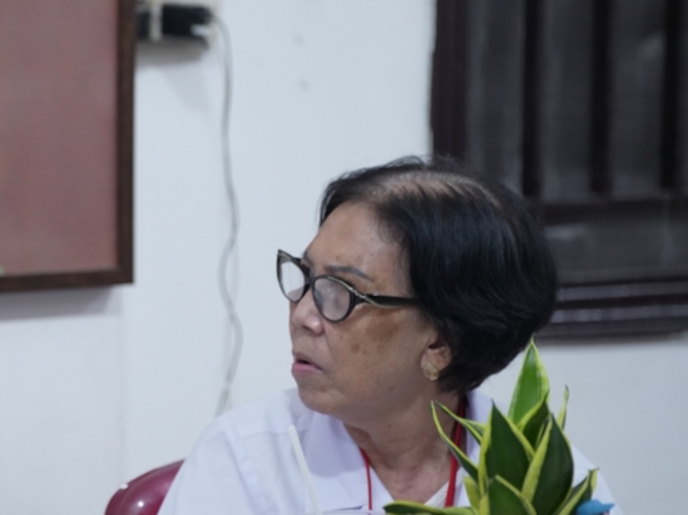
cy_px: 350
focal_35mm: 291
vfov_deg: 5.1
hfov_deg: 6.8
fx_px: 5782
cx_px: 12
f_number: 2.8
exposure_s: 1/200
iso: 2500
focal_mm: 150
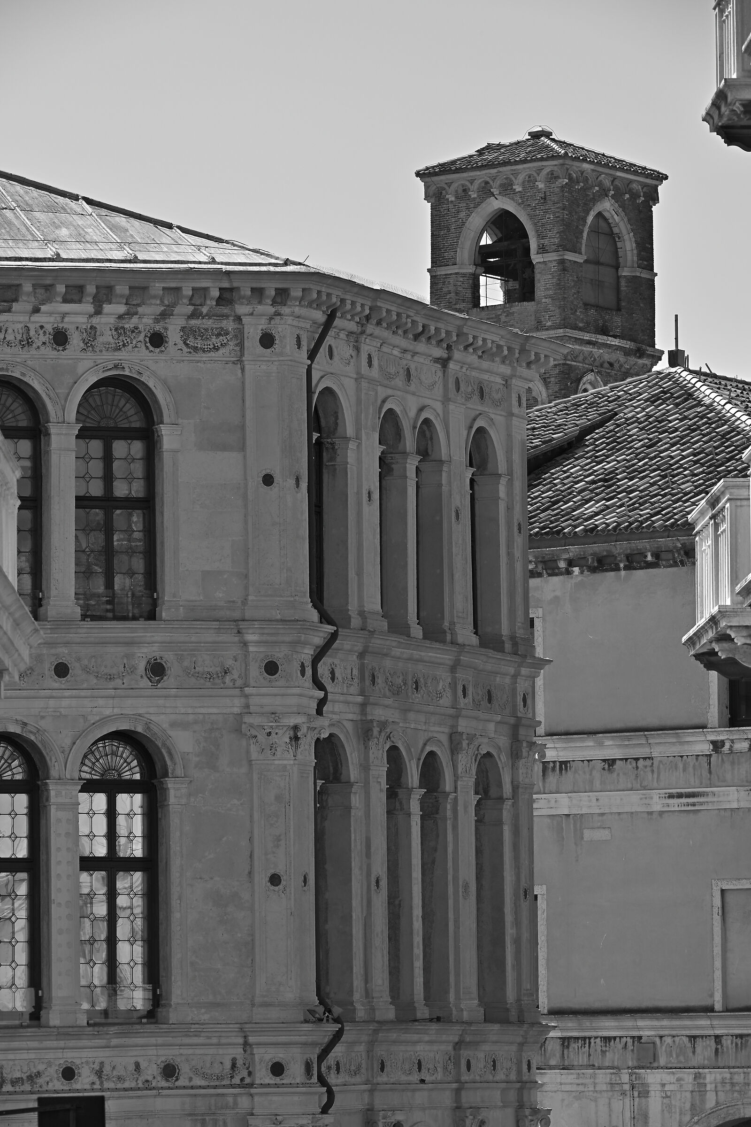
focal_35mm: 210
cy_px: 564
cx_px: 376
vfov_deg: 9.8
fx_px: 6571
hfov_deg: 6.5
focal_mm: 210
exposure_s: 1/100
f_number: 16
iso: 200
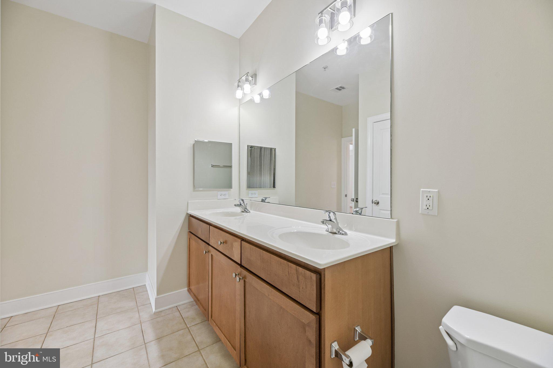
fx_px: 215
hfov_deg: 104.3
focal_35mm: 14
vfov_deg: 81.2
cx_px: 276
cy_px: 184
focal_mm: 14
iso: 250
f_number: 8
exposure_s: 1/15
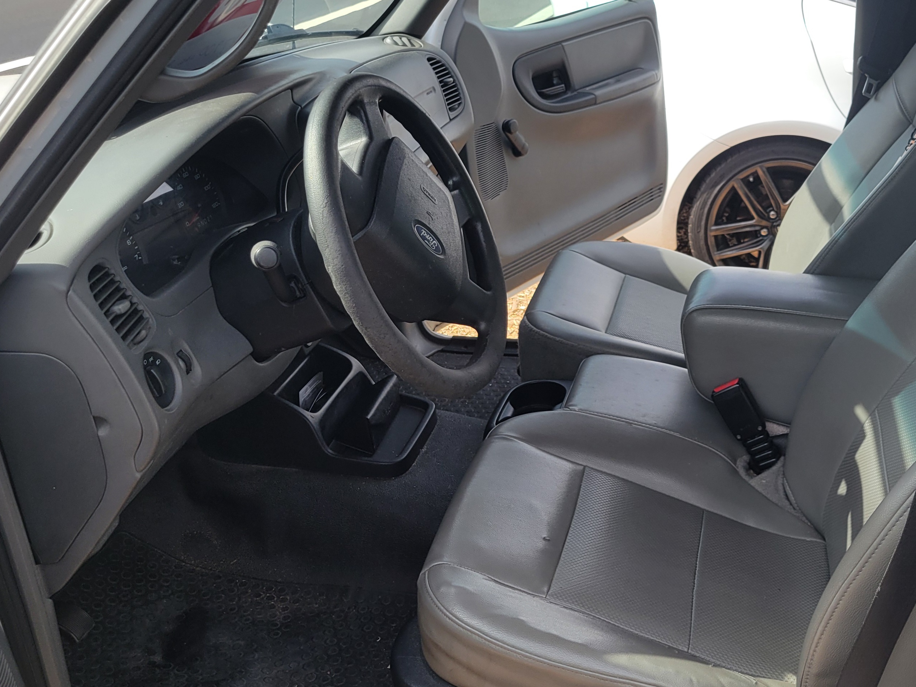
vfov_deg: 53.1
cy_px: 344
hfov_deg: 67.3
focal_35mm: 26
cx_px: 458
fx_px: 688
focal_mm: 5.4
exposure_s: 1/1250
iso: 40
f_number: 1.8
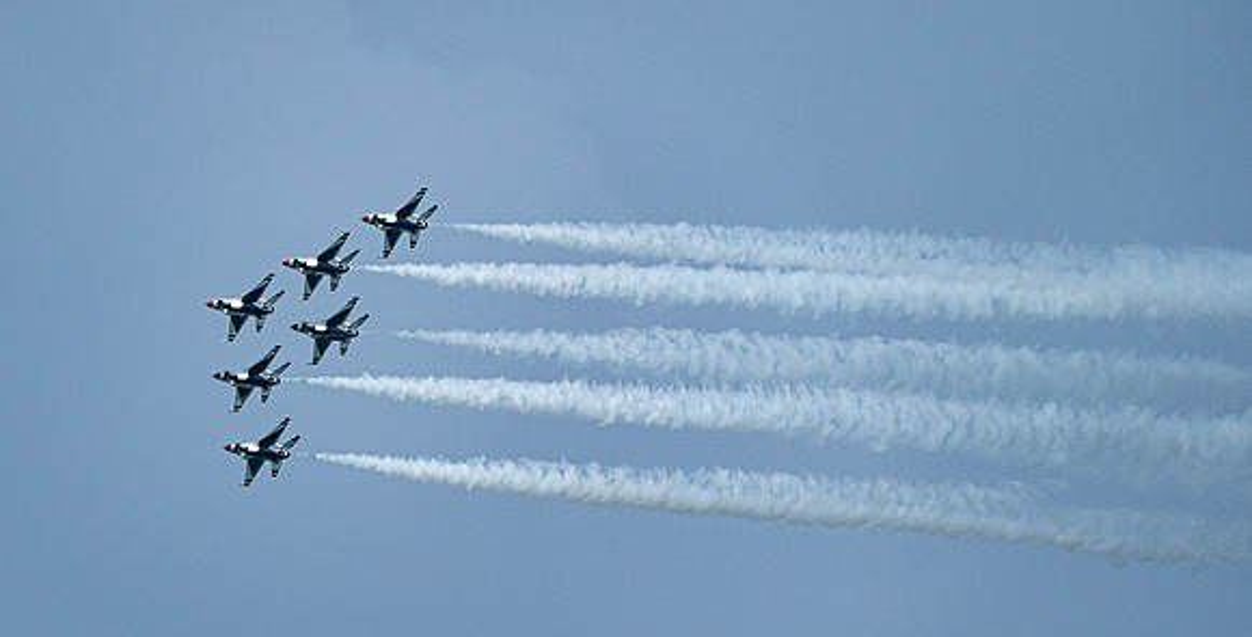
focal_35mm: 547
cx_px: 464
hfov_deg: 4.0
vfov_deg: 2.1
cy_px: 450
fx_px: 17764
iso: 640
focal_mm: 400
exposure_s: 1/2000
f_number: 10
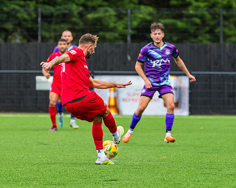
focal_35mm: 443
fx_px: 3093
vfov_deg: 3.5
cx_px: 78
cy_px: 90
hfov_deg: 4.4
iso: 800
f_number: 4
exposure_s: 1/1250
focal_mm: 220
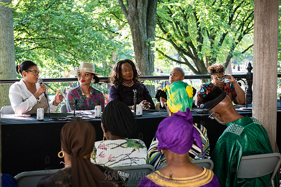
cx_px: 156
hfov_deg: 25.5
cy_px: 83
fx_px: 620
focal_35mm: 79
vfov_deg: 17.1
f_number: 4.5
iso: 2000
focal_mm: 62
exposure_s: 1/125
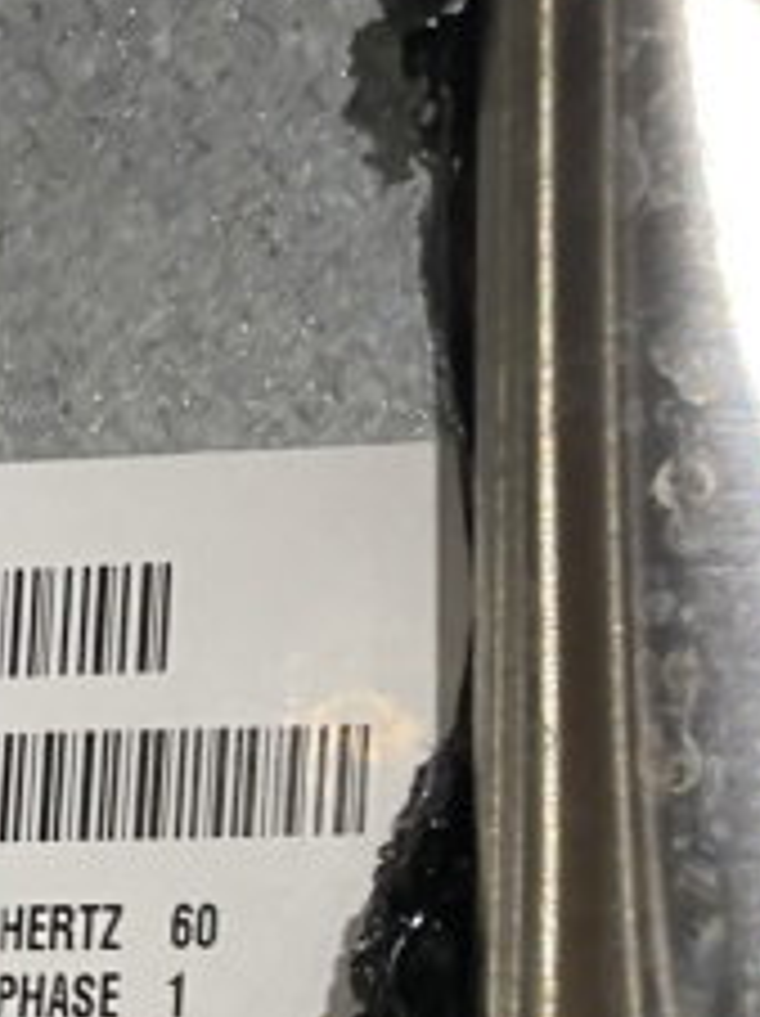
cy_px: 1546
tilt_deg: +3.6
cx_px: -252
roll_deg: -1.6
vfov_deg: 19.0
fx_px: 2640
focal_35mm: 90
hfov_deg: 15.5
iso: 200
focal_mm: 4.25
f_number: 1.8
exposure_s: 1/60
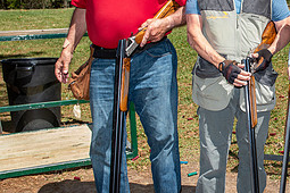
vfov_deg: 20.6
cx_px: 274
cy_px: 86
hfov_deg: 29.0
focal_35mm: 66
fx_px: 532
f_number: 5.6
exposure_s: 1/250
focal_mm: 29
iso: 50
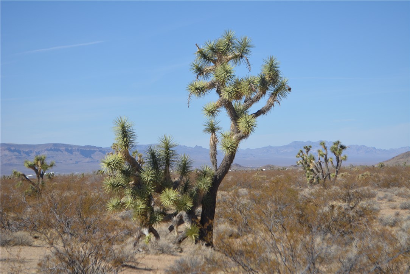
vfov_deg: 17.5
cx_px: 205
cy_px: 137
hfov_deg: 26.0
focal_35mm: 78
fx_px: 889
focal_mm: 52
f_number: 7.1
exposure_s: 1/2000
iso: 400
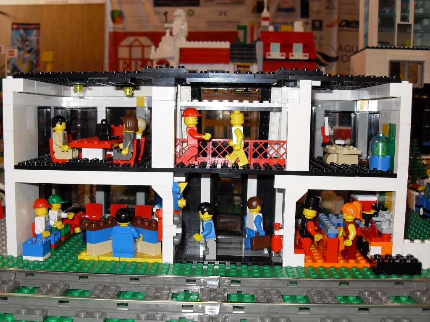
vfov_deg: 38.7
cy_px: 161
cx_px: 215
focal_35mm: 37
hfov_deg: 50.1
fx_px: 460
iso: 100
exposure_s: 1/45
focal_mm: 6.3
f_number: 2.8
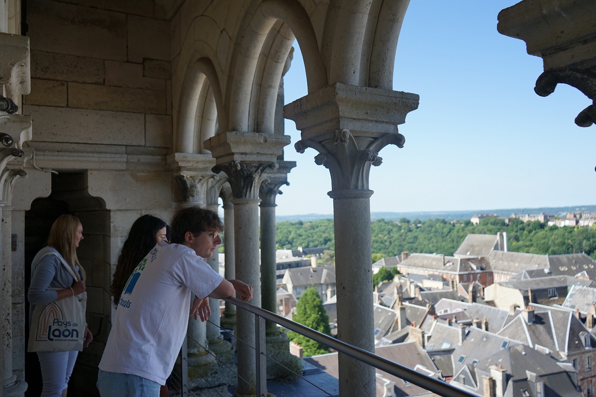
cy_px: 198
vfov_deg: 46.4
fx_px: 463
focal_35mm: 28
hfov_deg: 65.5
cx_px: 298
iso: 400
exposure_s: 1/2000
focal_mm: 28
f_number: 4
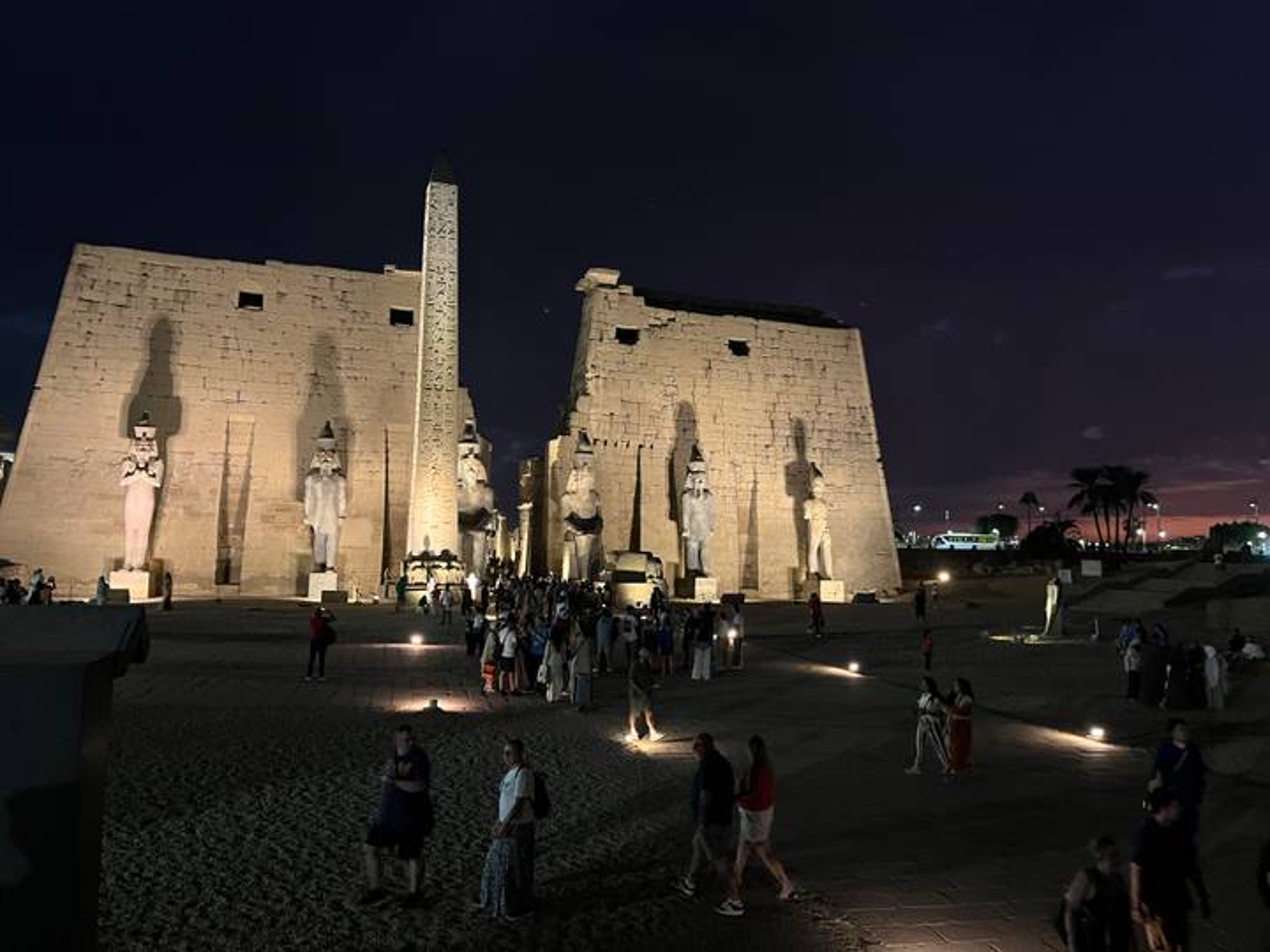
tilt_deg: +4.3
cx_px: 635
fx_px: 954
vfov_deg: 53.1
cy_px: 476
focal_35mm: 26
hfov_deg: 67.3
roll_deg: -1.1
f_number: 1.6
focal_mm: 5.1
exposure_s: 1/33
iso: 640
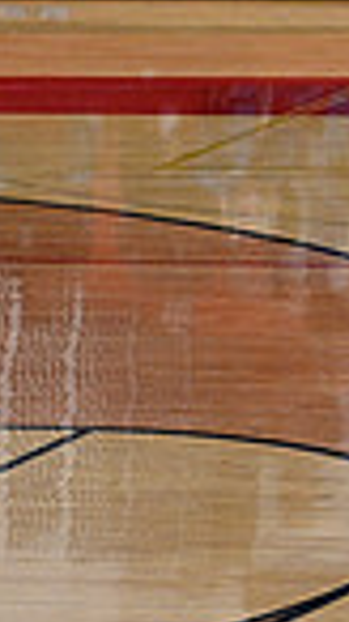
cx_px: 1081
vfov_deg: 5.2
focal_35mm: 415
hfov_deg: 2.9
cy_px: 377
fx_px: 6835
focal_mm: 100
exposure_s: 1/400
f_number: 4
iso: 4000
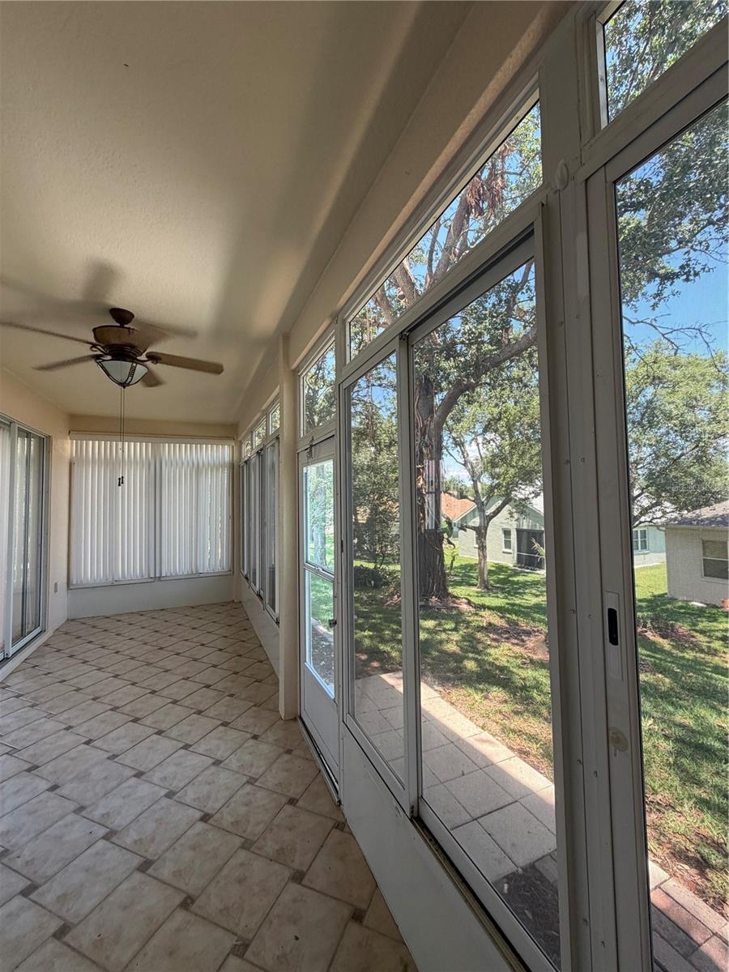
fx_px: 393
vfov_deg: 102.1
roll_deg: +0.5
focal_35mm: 14
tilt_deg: +3.0
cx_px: 364
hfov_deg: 85.7
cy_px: 486
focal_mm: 2.22
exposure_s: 1/121
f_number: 2.2
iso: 160
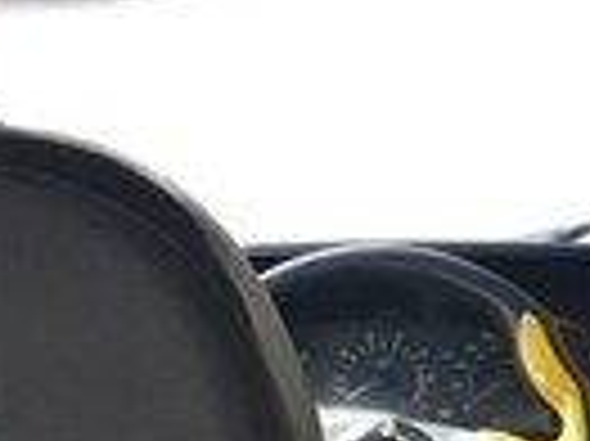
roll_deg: +0.0
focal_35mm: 146
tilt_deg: -19.1
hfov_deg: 13.0
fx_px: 2486
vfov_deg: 9.8
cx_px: 811
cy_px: 664
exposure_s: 1/33
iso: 64
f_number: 2.2
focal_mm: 4.15
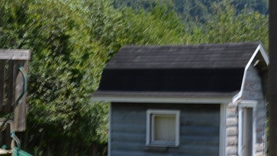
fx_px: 793
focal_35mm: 108
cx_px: 123
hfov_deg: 19.8
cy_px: 80
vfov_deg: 11.2
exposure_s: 1/200
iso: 100
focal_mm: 26
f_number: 7.1
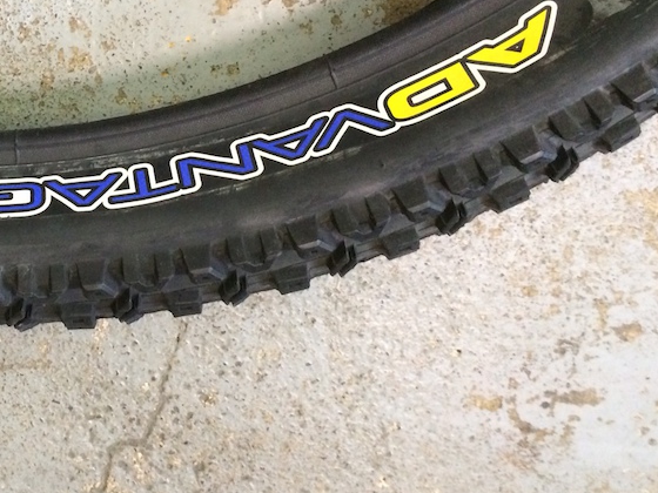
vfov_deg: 27.3
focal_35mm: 53
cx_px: 85
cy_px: 146
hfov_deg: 34.4
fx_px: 1007
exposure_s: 1/15
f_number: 2.2
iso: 250
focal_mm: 4.15
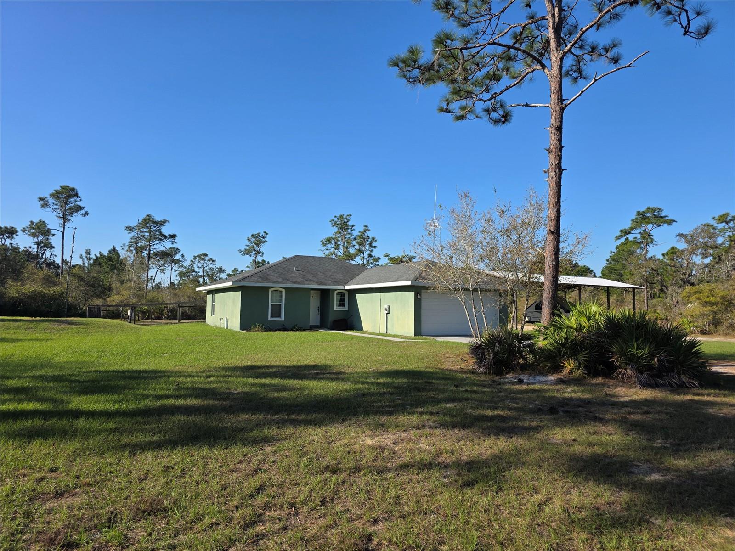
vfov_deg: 58.9
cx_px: 368
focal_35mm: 23
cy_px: 276
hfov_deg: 73.9
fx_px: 488
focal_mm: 6.3
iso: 80
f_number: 1.7
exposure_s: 1/4766
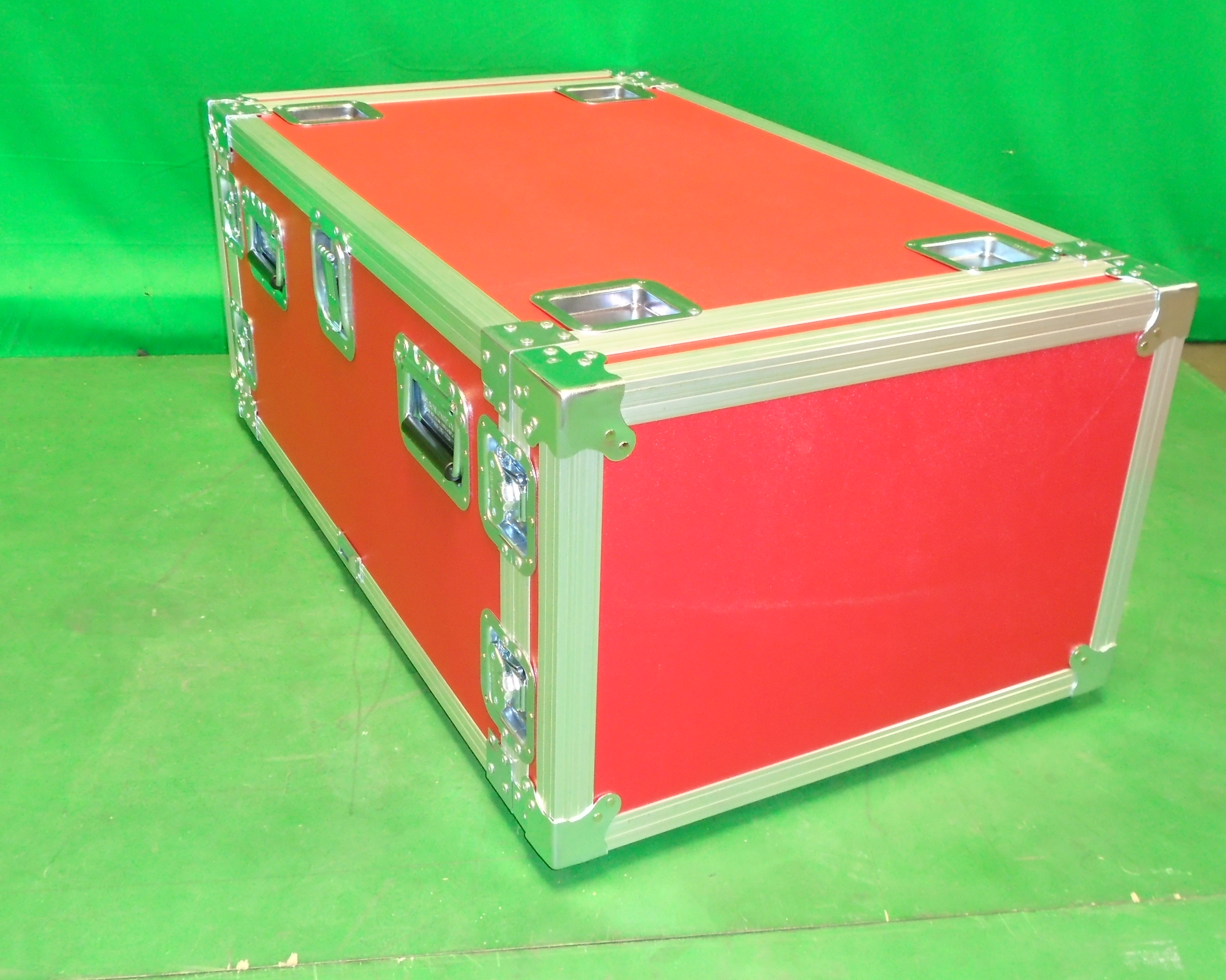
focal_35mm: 38
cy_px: 489
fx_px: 1379
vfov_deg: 39.2
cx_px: 640
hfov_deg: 47.9
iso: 400
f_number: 3.8
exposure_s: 1/40
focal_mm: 6.4
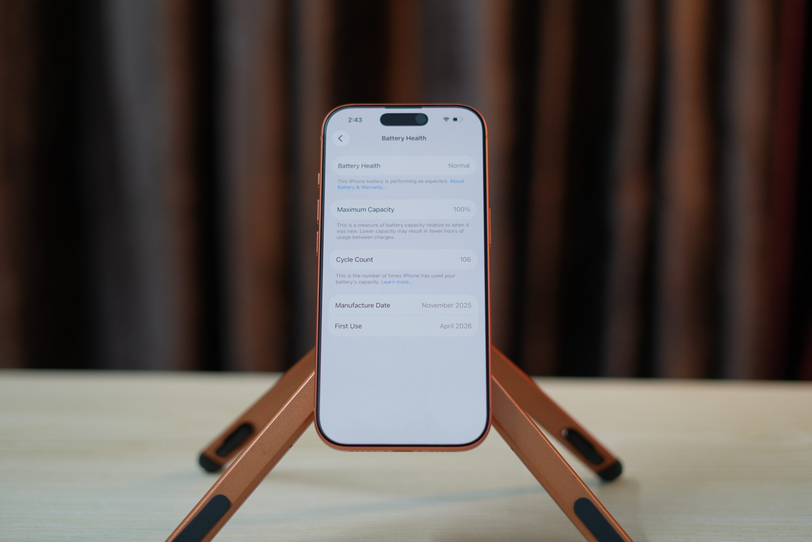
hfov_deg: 39.6
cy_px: 271
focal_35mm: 50
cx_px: 406
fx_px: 1128
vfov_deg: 27.0
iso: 320
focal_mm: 50
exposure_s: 1/100
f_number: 2.2
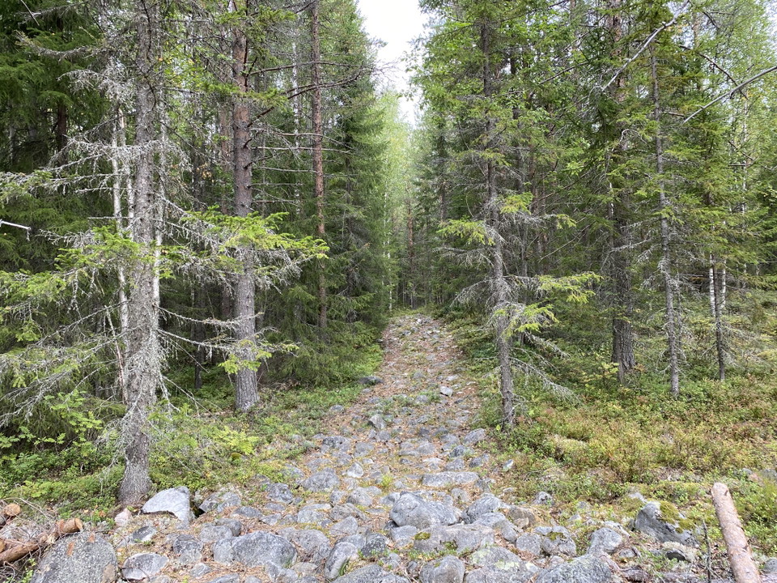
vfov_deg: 53.1
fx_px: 584
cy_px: 292
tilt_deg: +4.7
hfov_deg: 67.3
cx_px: 388
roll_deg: +1.8
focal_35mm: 26
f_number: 1.8
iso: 32
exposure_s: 1/122
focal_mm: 4.25
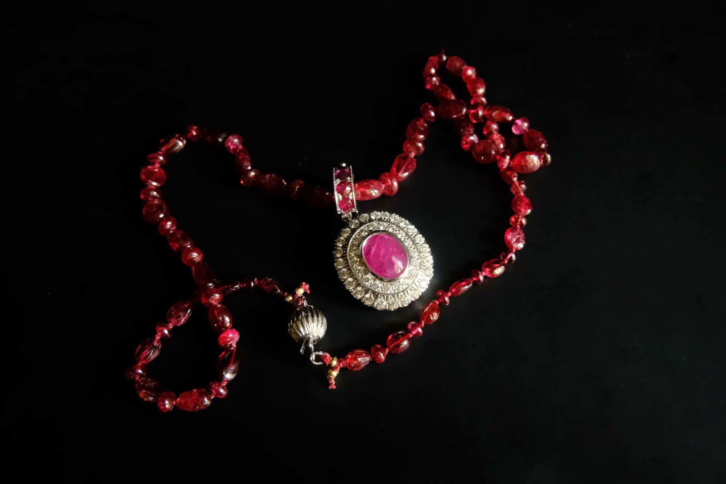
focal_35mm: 23
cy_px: 242
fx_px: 464
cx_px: 363
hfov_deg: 76.1
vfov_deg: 55.1
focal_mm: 15
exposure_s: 1/8
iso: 1600
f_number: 7.1
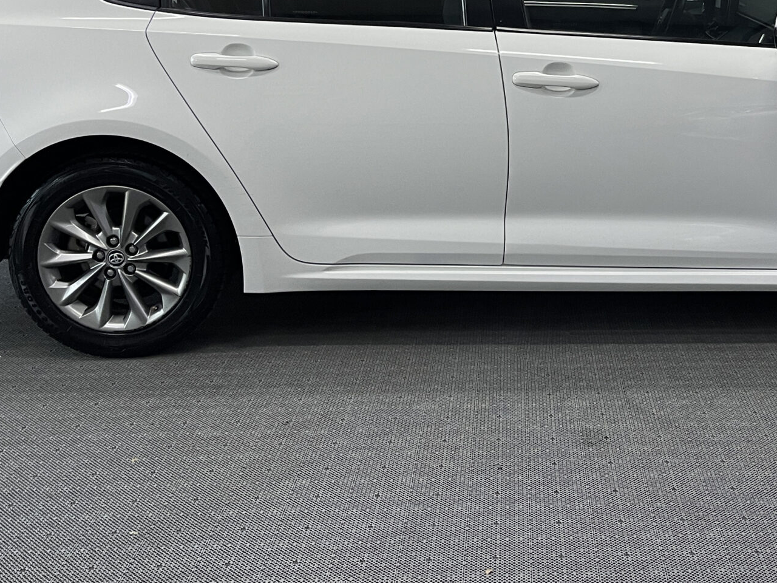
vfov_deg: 28.3
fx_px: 1122
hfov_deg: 37.5
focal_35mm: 50
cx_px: 555
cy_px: 94
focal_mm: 5.1
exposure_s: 1/71
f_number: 1.6
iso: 125
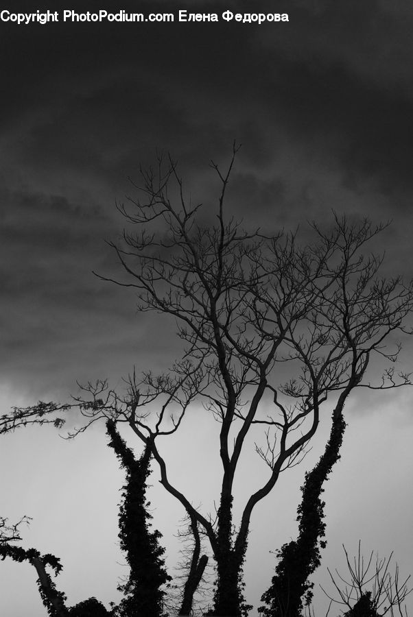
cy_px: 308
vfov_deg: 17.0
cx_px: 206
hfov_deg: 11.4
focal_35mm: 120
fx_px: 2060
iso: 100
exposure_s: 1/400
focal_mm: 80
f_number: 3.2
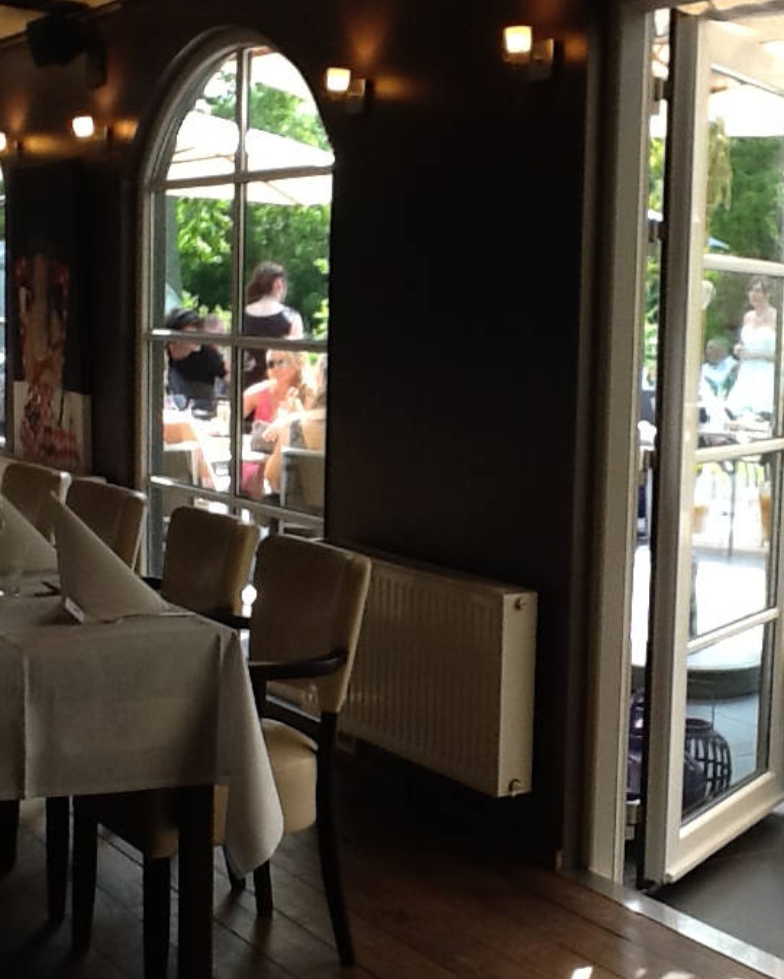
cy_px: 476
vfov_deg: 31.0
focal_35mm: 61
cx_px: 520
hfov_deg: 24.9
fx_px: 1769
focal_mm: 2.03
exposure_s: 1/100
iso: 50
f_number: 2.4
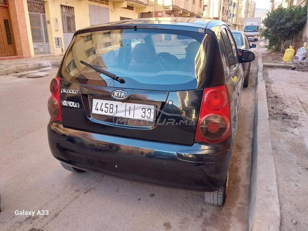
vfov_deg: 53.1
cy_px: 116
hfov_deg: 67.3
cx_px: 154
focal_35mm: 26
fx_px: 231
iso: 32
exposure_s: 1/50
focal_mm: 4
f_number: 1.8
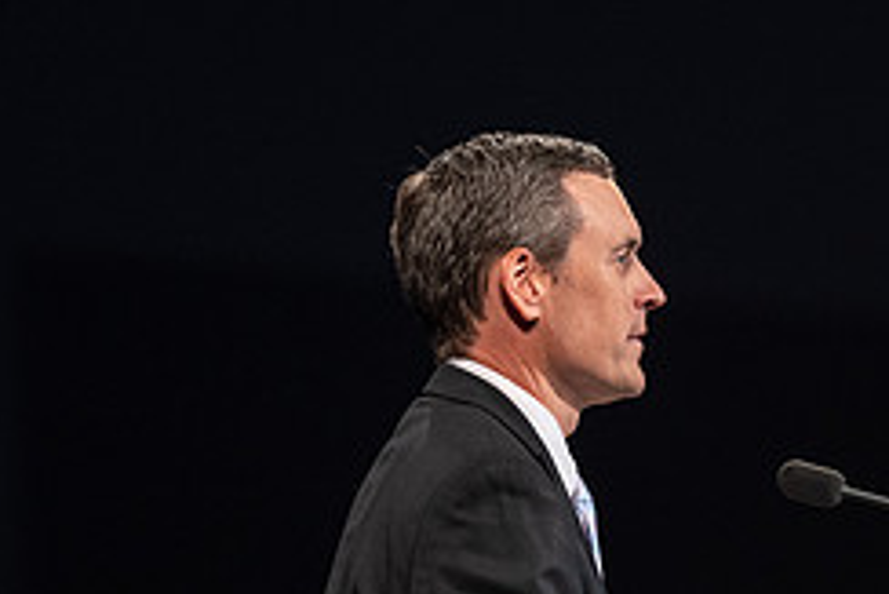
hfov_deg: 3.1
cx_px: 619
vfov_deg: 2.1
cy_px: 219
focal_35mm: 666
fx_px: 16456
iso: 640
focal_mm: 200
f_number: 2.8
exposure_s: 1/160
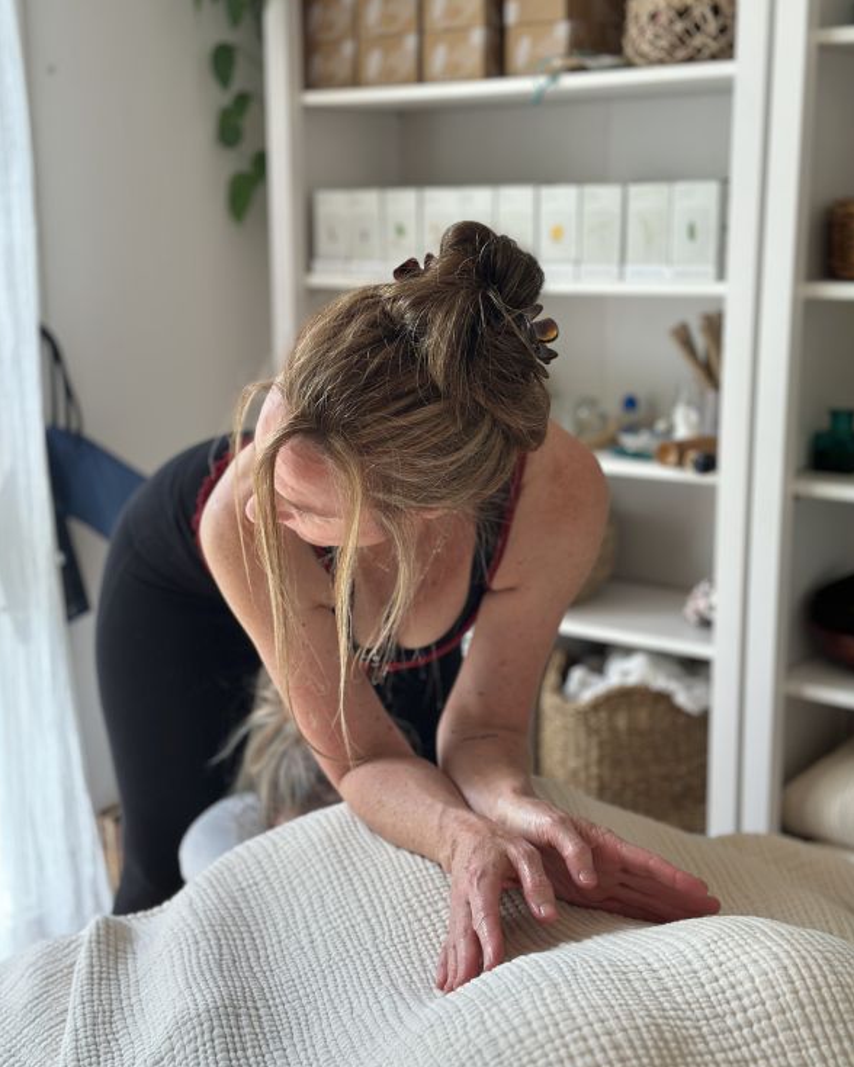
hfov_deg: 29.7
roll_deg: +0.8
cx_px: 423
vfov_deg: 36.6
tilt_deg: -13.1
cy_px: 569
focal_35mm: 51
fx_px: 1611
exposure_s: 1/141
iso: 100
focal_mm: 6.86
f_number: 1.78
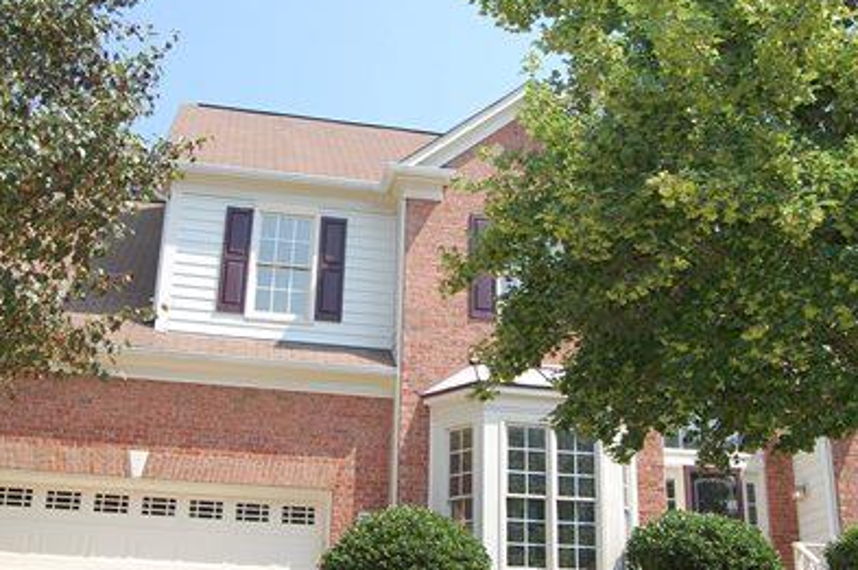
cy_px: 266
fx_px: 1047
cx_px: 450
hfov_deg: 44.5
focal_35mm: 44
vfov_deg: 30.4
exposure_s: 1/500
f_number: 5.6
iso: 250
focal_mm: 18
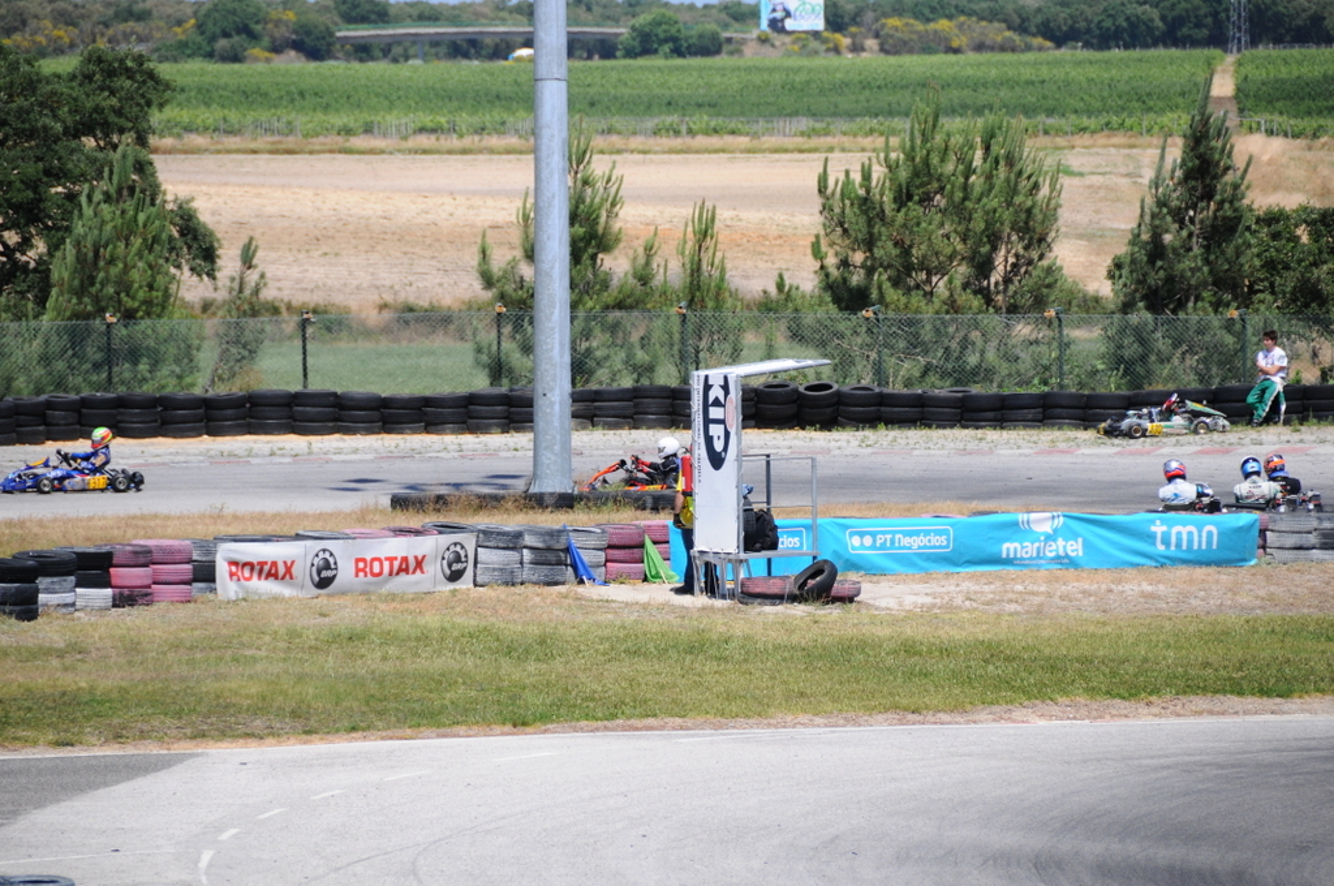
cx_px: 667
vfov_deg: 4.6
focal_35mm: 300
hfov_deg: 6.9
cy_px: 443
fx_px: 11102
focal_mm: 200
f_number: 5.6
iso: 400
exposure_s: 1/2000
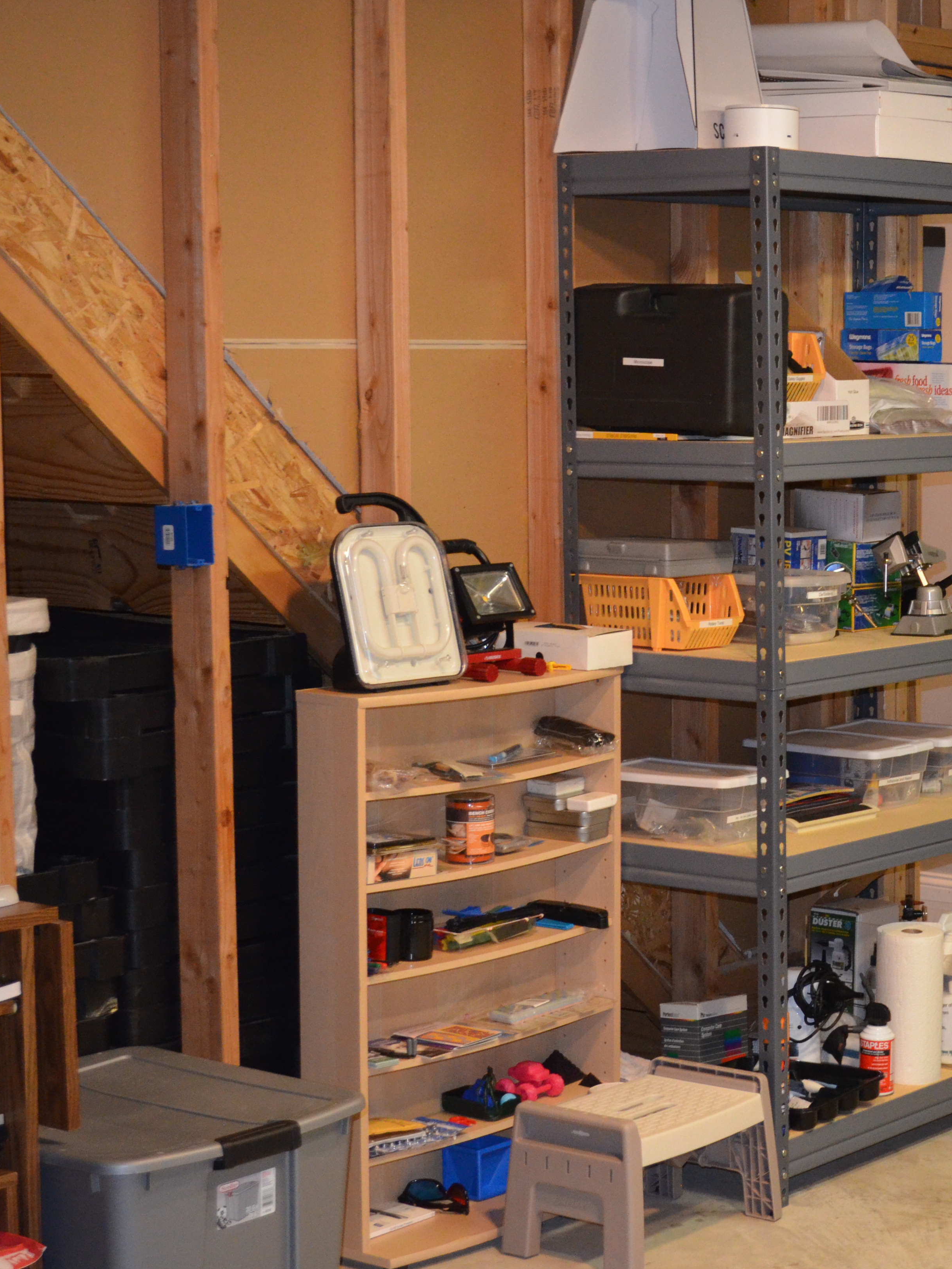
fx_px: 2813
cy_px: 633
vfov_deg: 25.4
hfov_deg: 18.7
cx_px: 944
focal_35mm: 77
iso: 2200
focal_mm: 35
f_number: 5
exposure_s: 1/60
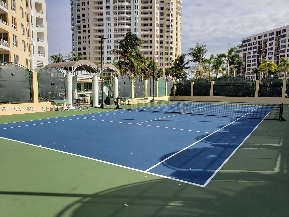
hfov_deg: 67.3
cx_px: 144
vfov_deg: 53.1
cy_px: 108
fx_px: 217
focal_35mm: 26
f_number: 2.4
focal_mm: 4.3
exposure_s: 1/1431
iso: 50
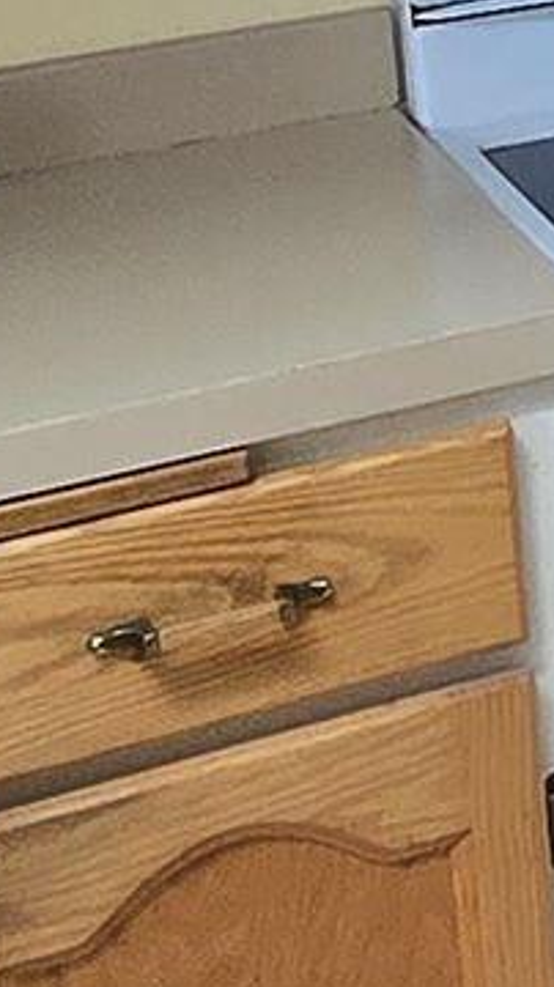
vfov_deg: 16.3
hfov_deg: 7.1
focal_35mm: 121
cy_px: -447
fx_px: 3166
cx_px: 2290
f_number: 2.2
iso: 80
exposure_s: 1/60
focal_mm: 2.2
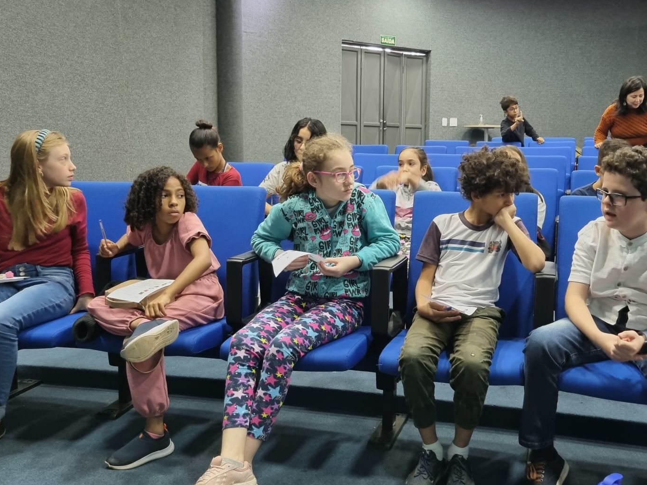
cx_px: 390
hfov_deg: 51.0
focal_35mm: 36
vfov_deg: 39.7
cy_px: 242
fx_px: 673
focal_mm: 5.4
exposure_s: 1/40
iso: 320
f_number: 1.8
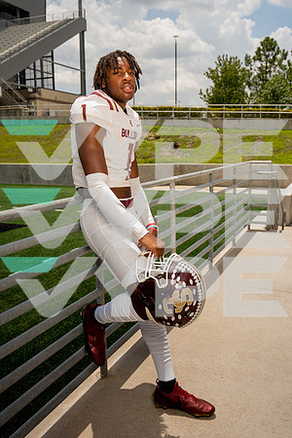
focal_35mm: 35
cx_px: 146
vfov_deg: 54.4
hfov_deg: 37.9
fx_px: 426
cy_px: 219
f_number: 6.3
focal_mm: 35
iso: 50
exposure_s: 1/200
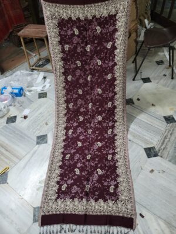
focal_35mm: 26
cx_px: 88
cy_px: 117
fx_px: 176
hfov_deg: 53.1
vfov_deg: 67.3
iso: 500
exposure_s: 1/50
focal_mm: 5.4
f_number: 1.8
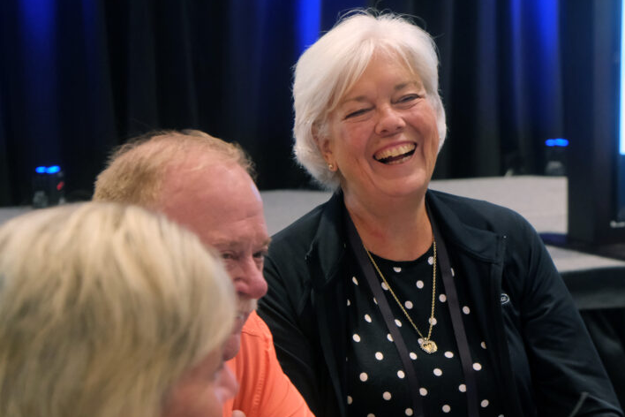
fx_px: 2083
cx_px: 410
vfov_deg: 11.4
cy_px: 284
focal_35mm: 120
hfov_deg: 17.0
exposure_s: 1/30
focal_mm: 55
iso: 3200
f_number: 4
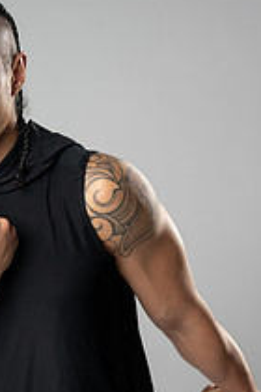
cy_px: 317
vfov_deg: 18.9
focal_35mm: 107
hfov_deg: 12.7
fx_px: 1164
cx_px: 30
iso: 200
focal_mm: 50
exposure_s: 1/160
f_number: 3.2
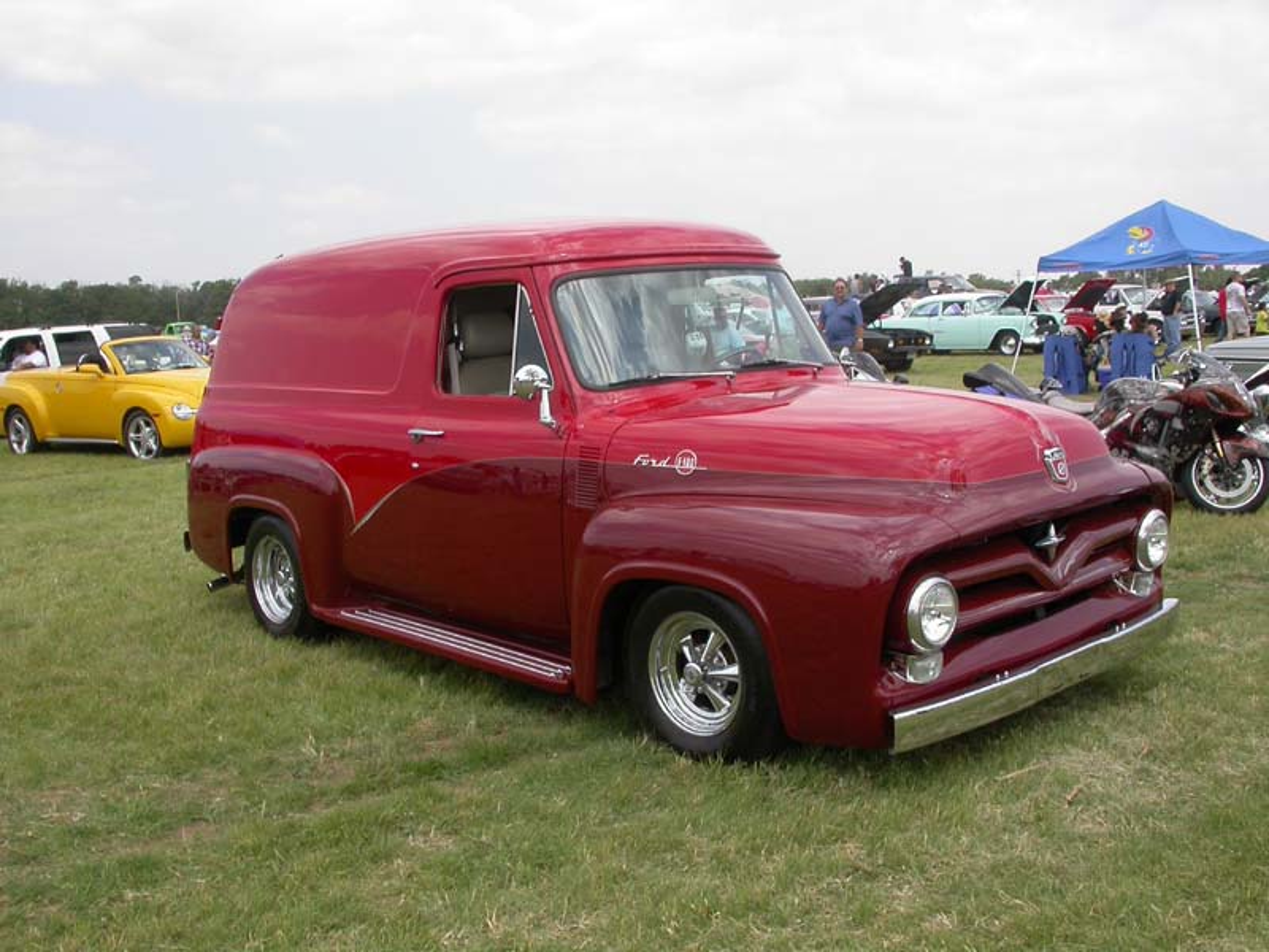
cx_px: 634
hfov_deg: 49.0
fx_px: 1393
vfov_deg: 37.7
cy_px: 476
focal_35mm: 38
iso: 100
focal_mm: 7.85
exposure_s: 1/280
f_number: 6.7
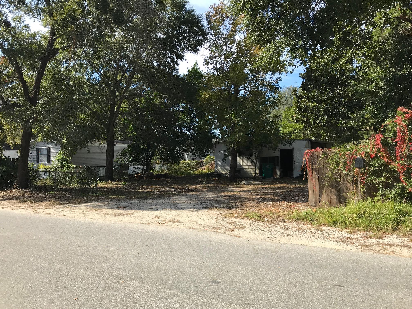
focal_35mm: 28
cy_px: 154
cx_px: 206
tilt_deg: +1.5
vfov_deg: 49.7
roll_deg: +0.4
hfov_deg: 63.4
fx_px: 333
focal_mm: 3.99
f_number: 1.8
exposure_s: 1/1140
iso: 20
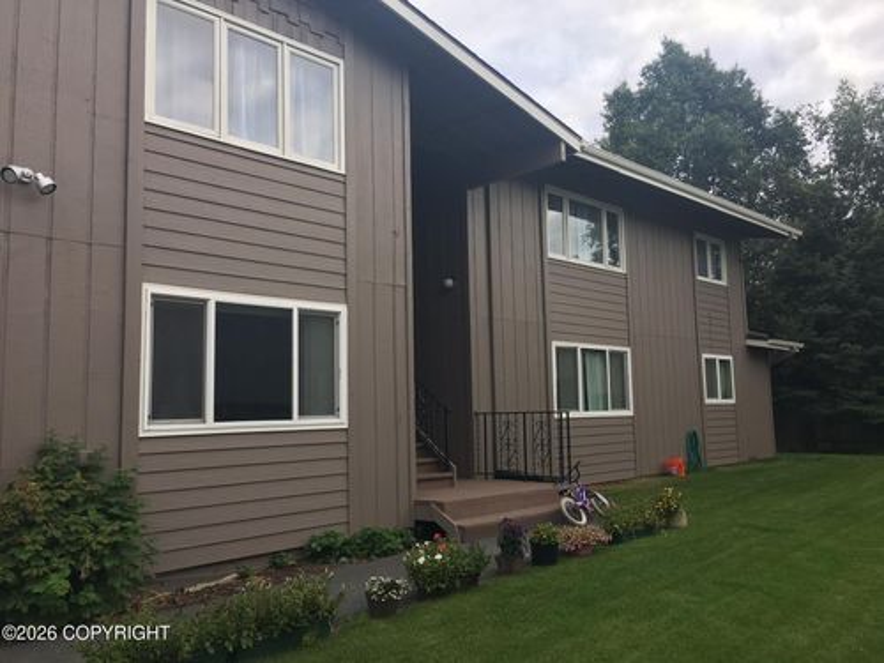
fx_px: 741
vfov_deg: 48.2
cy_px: 332
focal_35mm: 29
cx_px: 442
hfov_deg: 61.7
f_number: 2.2
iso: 25
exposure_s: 1/153
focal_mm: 4.15
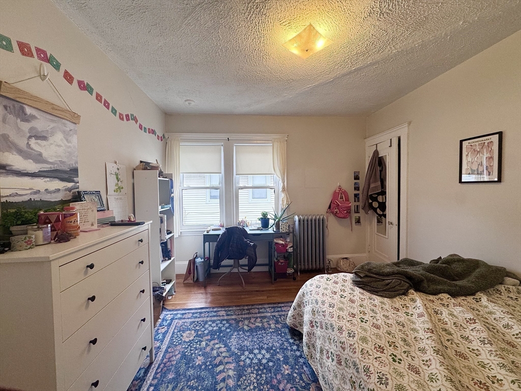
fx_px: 211
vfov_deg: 85.7
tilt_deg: -2.2
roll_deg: +1.1
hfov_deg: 102.1
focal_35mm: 14
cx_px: 260
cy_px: 196
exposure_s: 1/120
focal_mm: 2.22
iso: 160
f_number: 2.2
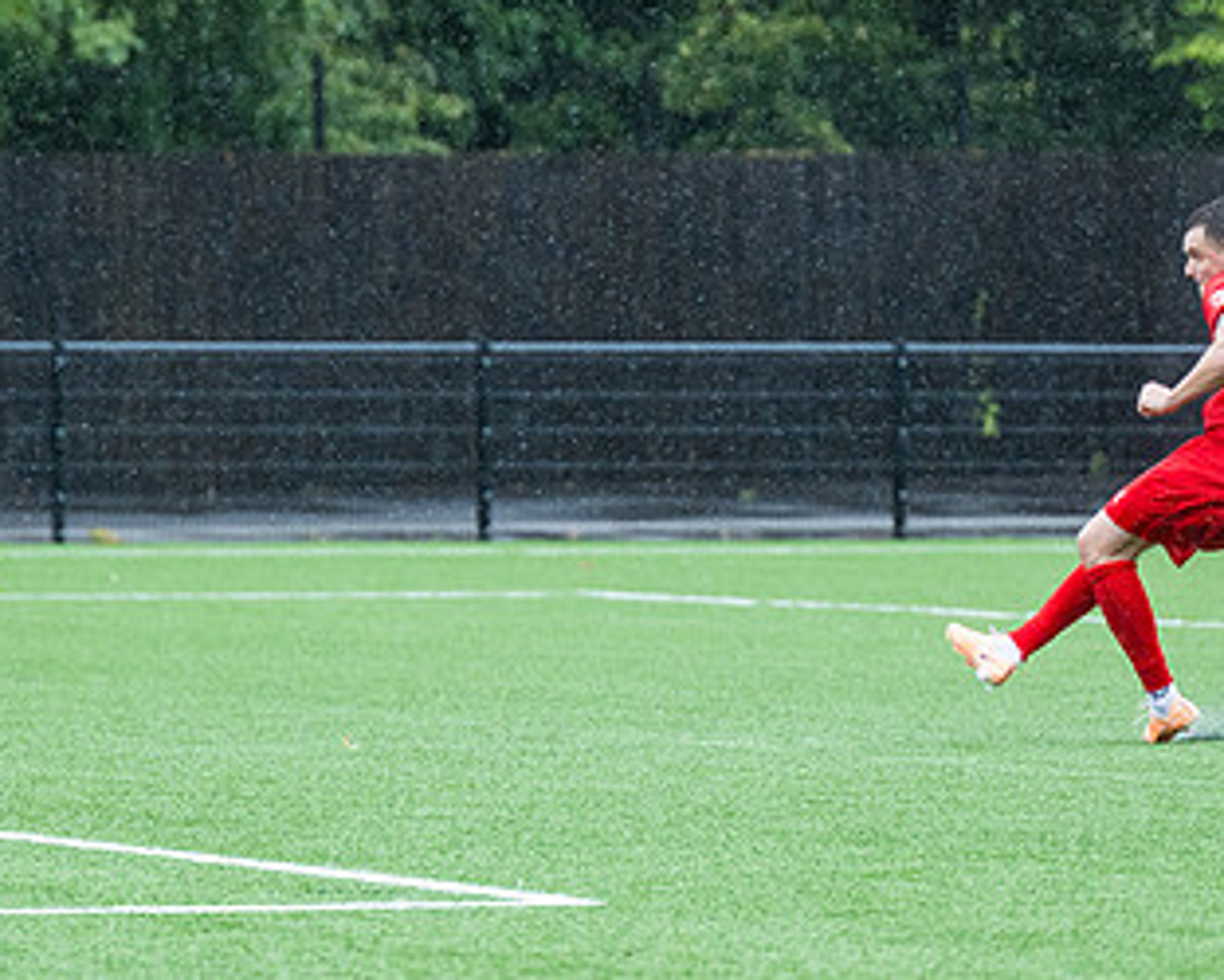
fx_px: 12324
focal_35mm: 340
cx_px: 629
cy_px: 667
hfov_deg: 5.7
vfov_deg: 4.6
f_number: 4
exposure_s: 1/2000
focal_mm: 150
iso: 1000
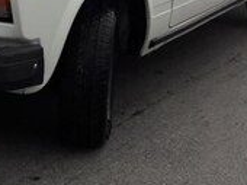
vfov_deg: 13.3
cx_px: 65
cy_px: -25
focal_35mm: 109
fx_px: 777
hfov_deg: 18.0
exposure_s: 1/214
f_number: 1.9
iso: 40
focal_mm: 3.7
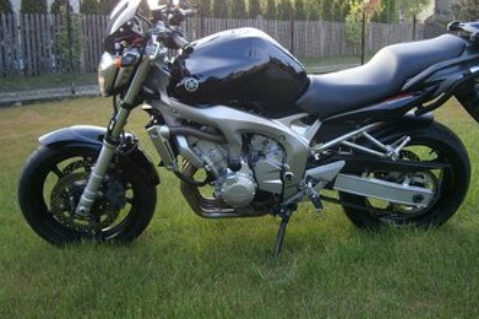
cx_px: 260
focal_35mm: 39
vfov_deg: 34.0
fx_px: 518
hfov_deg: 49.5
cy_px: 129
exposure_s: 1/40
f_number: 2.9
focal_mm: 5.5
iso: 80
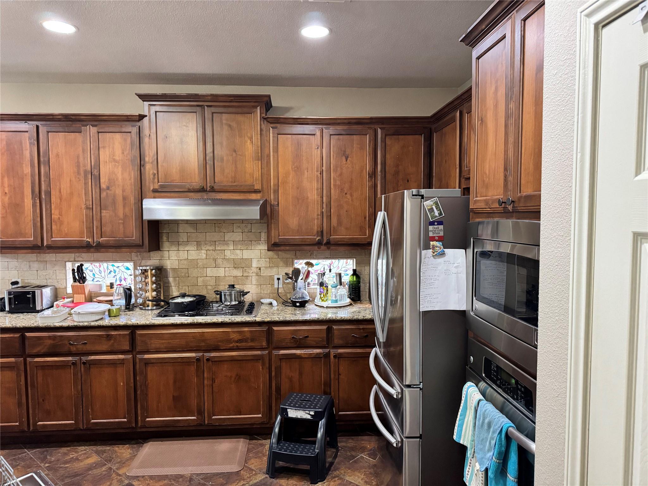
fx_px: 449
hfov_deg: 71.6
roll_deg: +0.2
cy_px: 243
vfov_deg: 56.8
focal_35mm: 24
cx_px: 324
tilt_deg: -3.4
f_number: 1.78
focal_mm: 6.76
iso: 640
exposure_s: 1/60
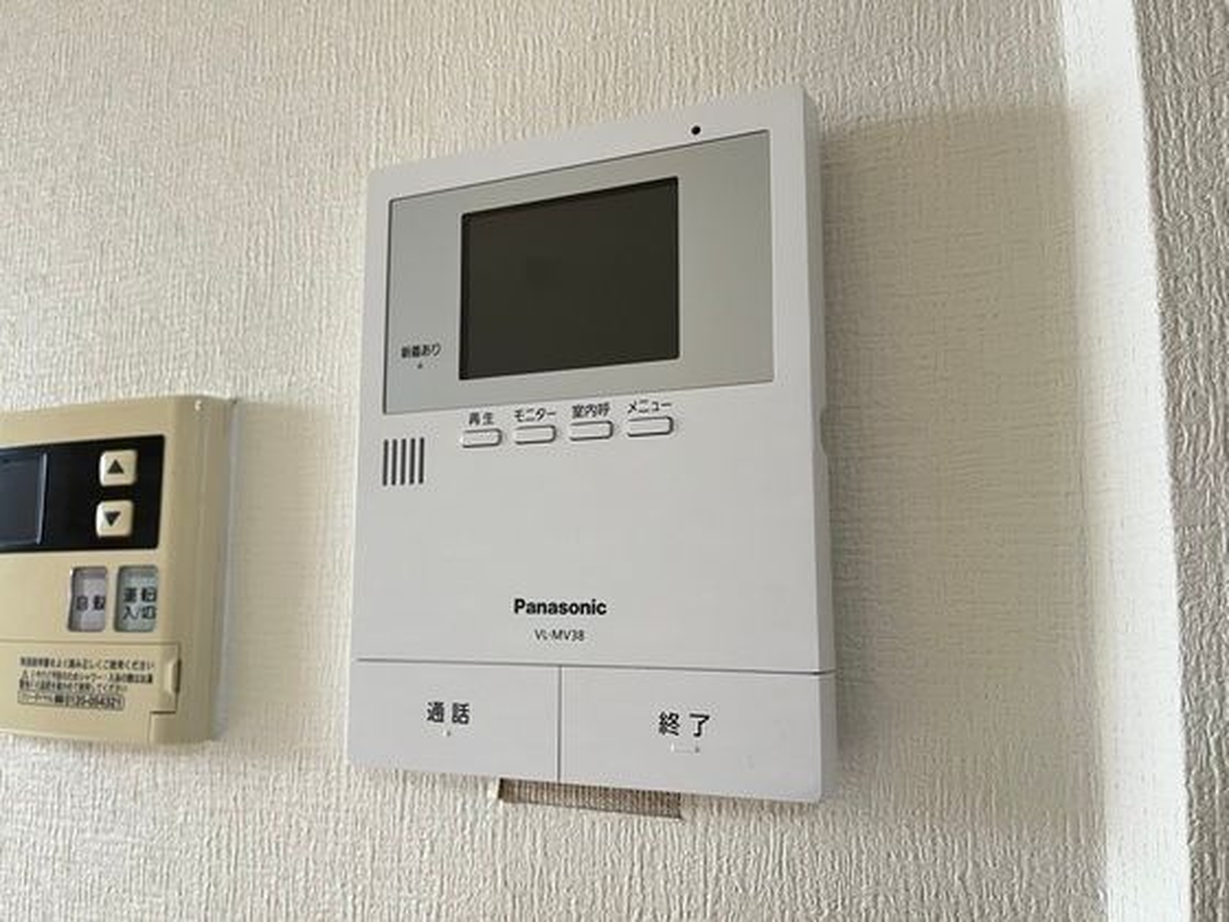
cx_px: 614
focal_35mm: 26
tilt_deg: +7.5
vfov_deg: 53.1
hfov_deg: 67.3
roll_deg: +0.0
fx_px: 923
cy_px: 461
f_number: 1.6
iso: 100
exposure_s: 1/60
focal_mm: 5.1
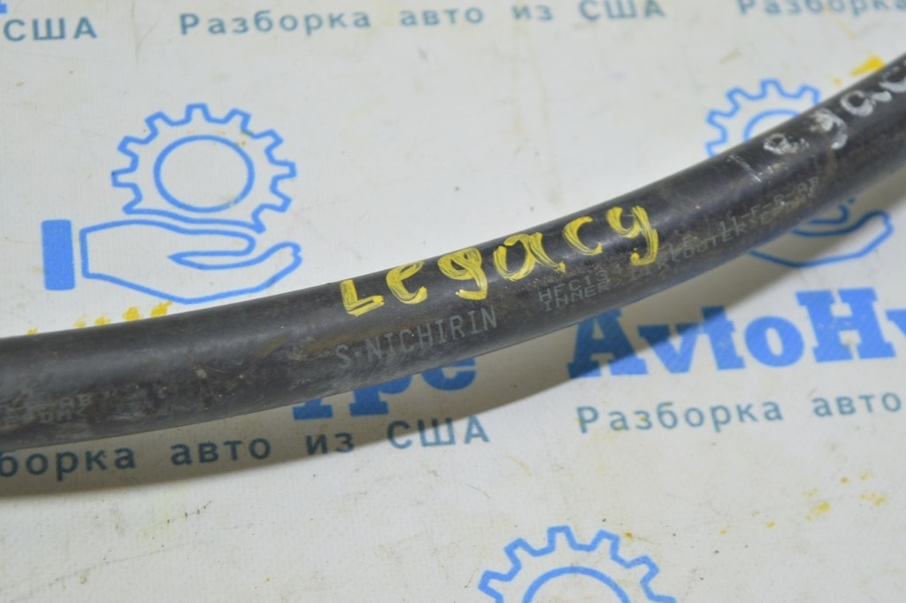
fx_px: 2075
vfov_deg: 16.5
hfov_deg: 24.6
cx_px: 453
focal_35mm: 82
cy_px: 302
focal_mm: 55
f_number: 5.6
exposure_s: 1/20
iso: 400
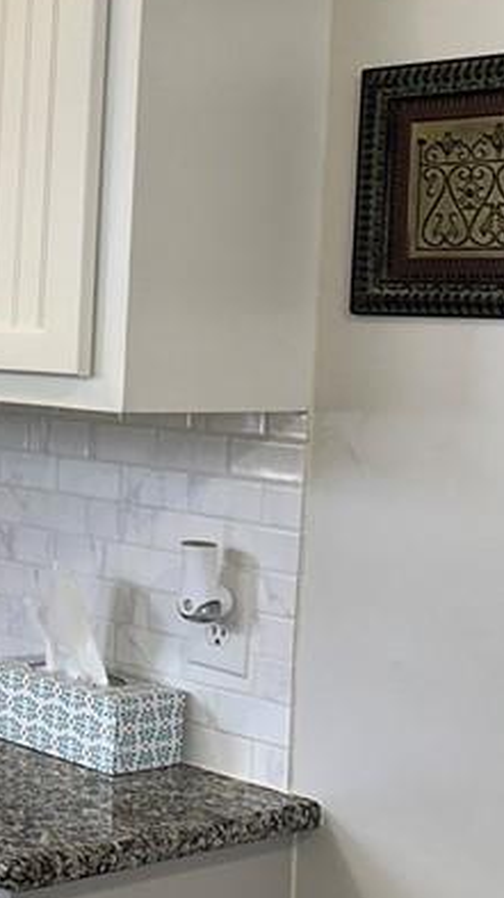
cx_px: -415
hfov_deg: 15.2
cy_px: 333
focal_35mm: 68
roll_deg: -3.3
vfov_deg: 30.9
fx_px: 1619
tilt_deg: +0.2
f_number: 1.78
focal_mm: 6.86
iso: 100
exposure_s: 1/120
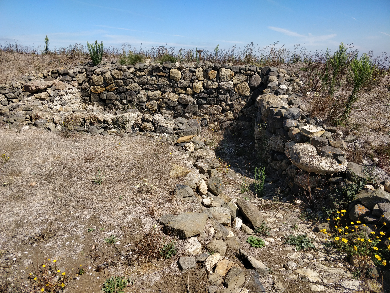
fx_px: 270
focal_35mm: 24
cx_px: 195
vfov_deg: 56.8
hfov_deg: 71.6
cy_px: 146
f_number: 1.7
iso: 100
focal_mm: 4.1
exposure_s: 1/1547
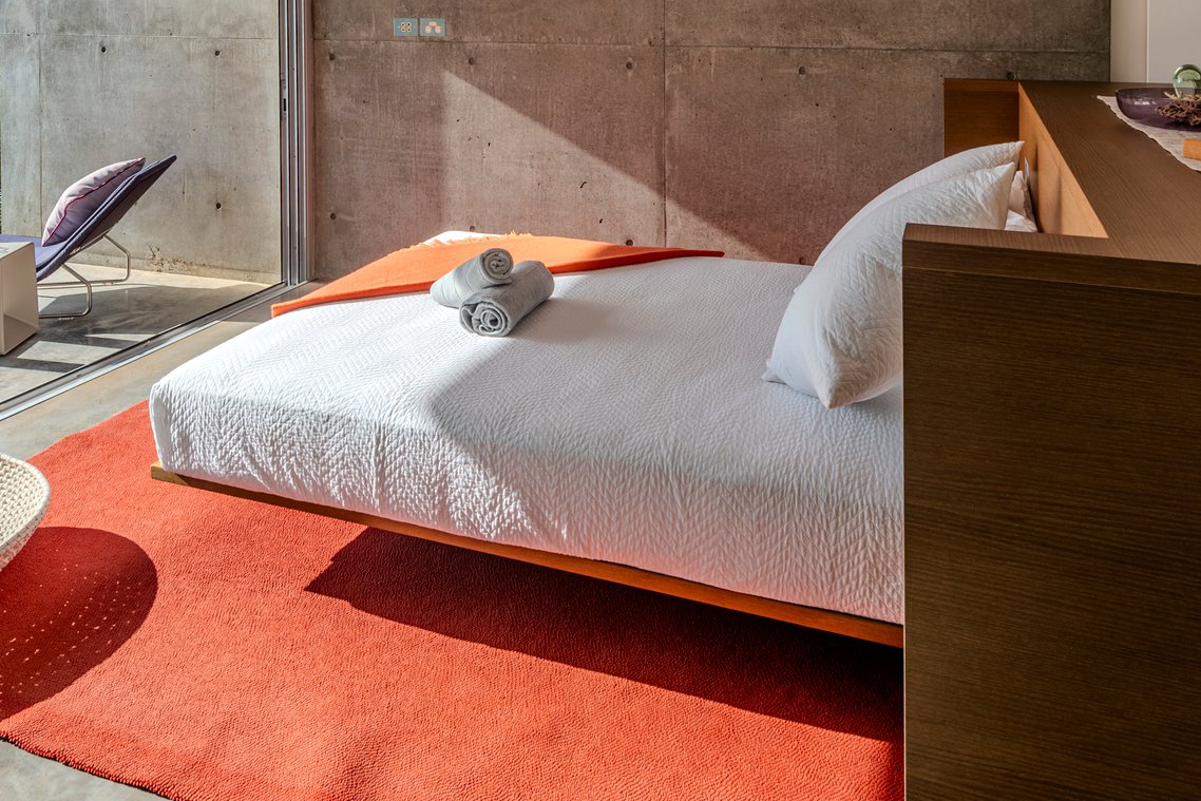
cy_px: 158
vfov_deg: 45.5
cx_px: 388
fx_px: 901
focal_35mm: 27
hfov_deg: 65.4
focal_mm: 16
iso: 100
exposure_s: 1/200
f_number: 10
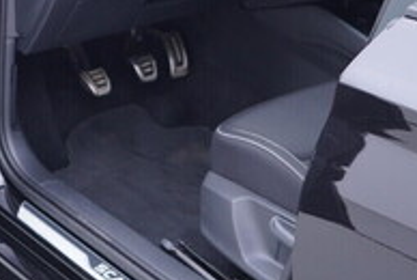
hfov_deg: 19.6
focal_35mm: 102
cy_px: 12
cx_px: 32
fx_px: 1183
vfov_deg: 13.3
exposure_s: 1/40
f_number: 2.8
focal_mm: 24
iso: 200
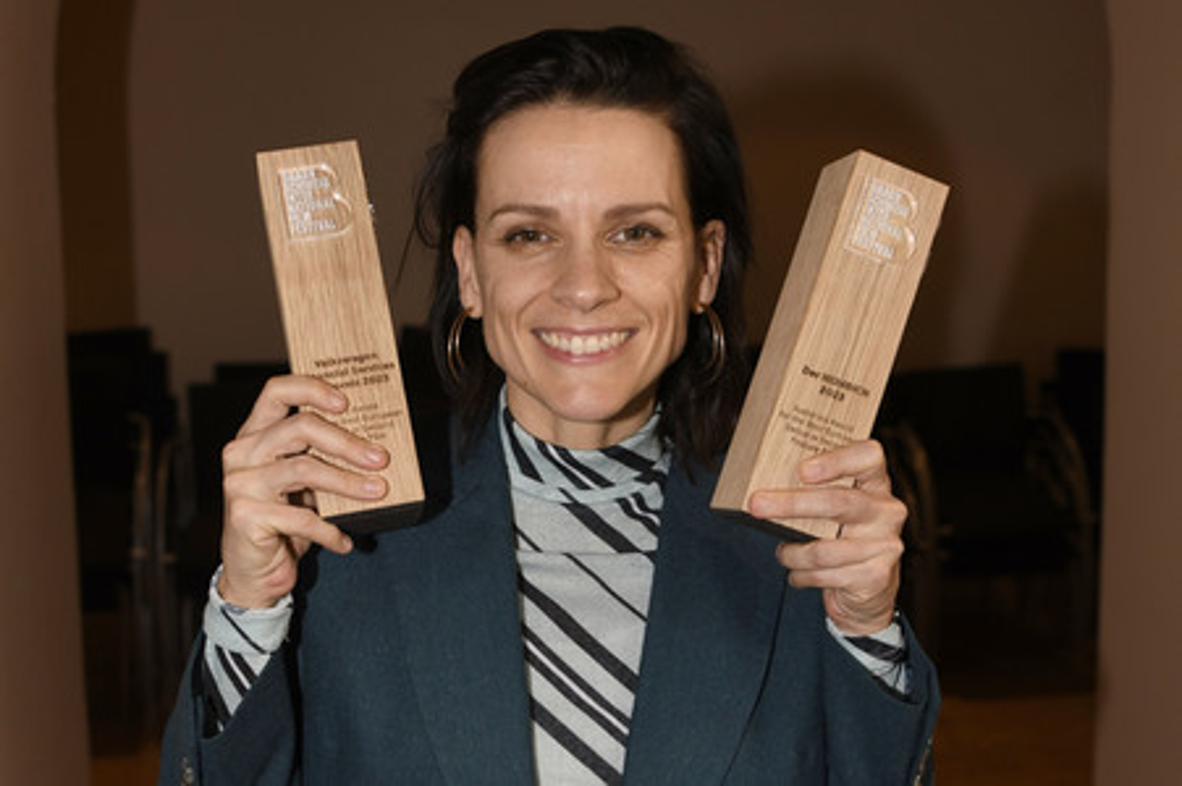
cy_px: 393
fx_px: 1017
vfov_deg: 42.3
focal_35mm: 31
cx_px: 591
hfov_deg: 60.3
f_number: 3.5
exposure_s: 1/320
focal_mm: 31
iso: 640
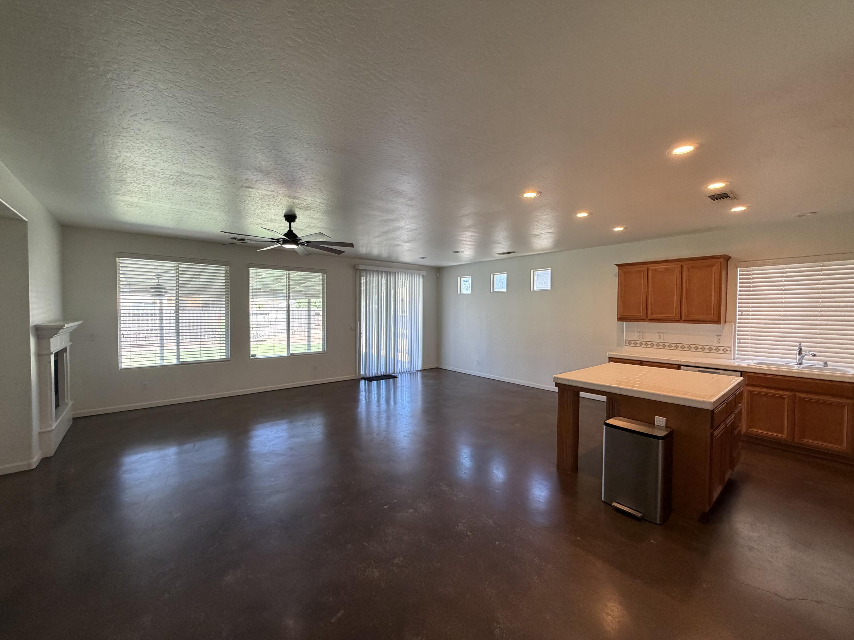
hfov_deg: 102.1
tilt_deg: -2.4
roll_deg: +0.1
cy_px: 320
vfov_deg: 85.7
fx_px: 345
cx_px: 427
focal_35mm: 14
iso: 250
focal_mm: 2.22
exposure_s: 1/120
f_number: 2.2
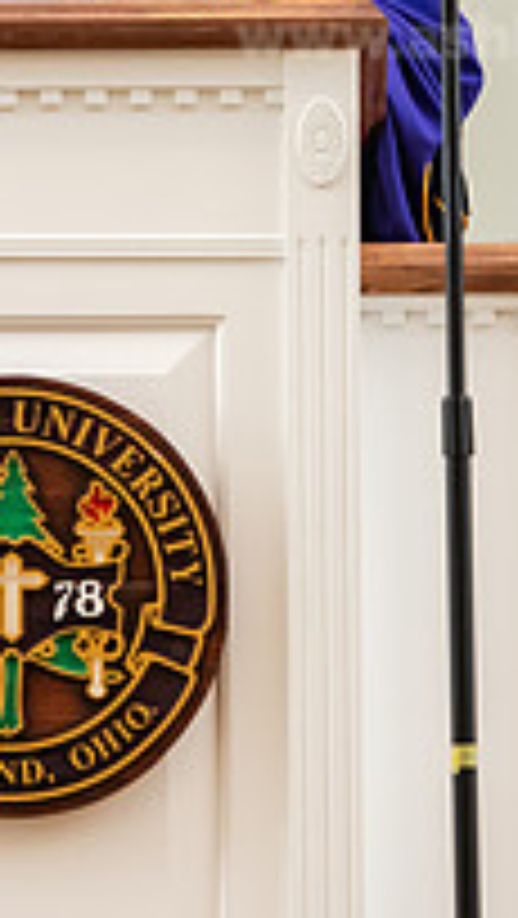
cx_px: 32
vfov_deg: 5.8
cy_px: 133
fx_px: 9069
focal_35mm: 372
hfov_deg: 3.3
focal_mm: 125
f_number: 3.5
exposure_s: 1/200
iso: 1250
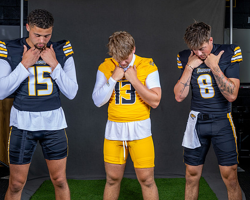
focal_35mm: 59
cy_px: 103
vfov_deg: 25.8
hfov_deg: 31.4
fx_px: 437
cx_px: 186
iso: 100
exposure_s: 1/200
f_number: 6.3
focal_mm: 38
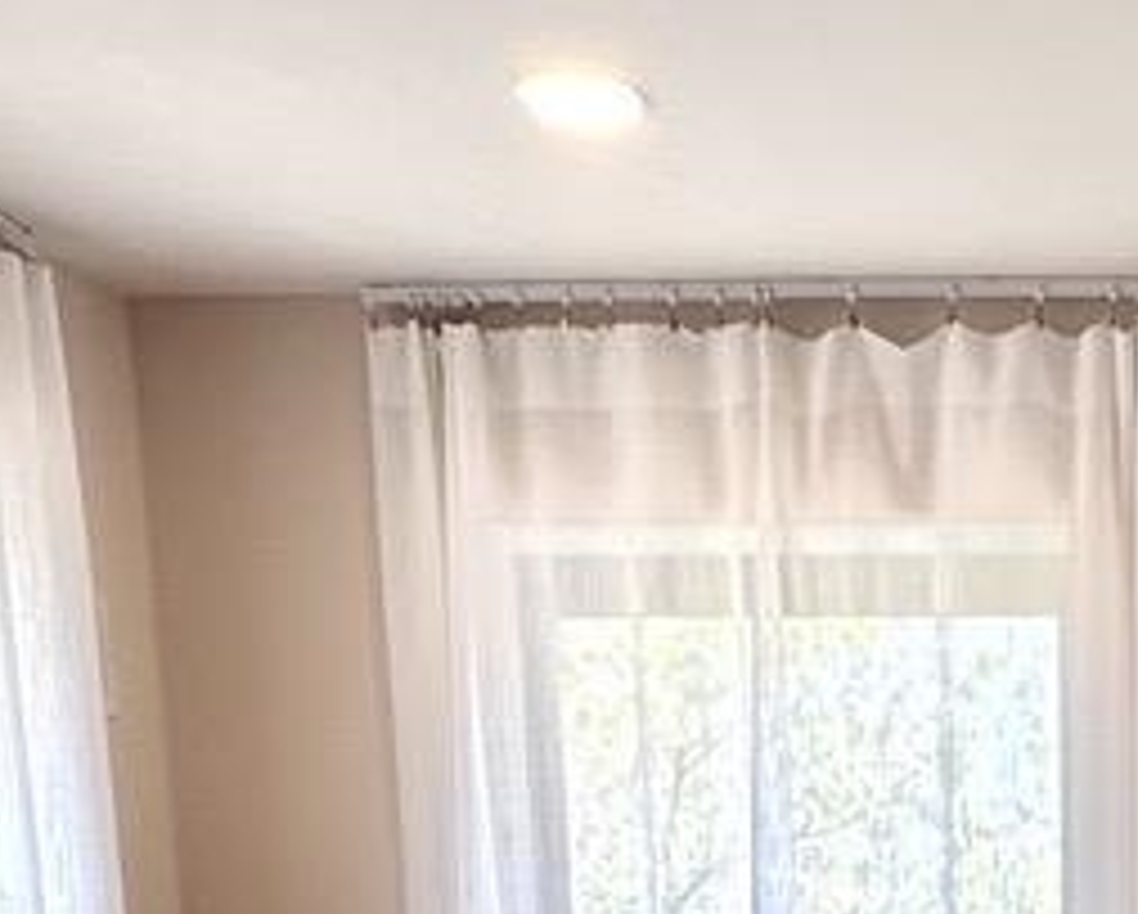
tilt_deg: -12.4
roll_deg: -0.7
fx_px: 2327
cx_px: 1259
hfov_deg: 25.4
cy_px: 1580
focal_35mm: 69
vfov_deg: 18.2
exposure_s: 1/99
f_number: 2.2
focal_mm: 2.22
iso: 50
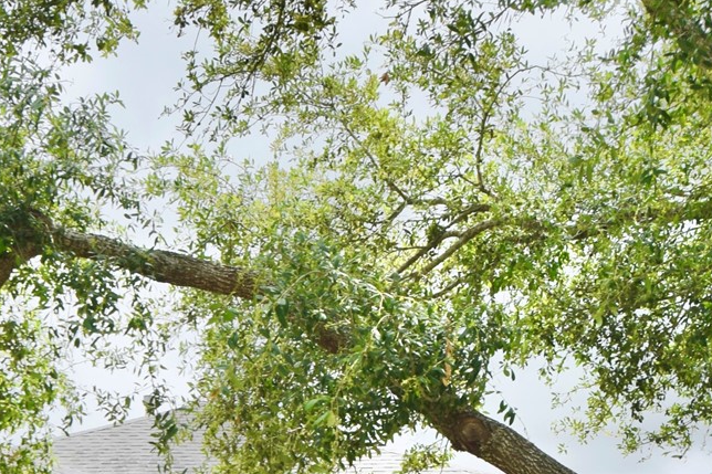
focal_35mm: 81
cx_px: 209
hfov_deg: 24.9
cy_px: 674
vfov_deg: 15.7
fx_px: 1601
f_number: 10
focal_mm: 16
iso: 100
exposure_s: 1/200
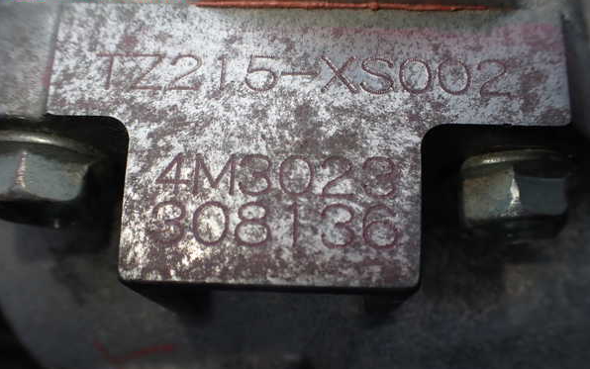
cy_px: 202
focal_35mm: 32
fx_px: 515
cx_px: 295
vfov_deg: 39.4
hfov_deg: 59.6
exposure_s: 1/250
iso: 100
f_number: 3.2
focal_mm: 5.4
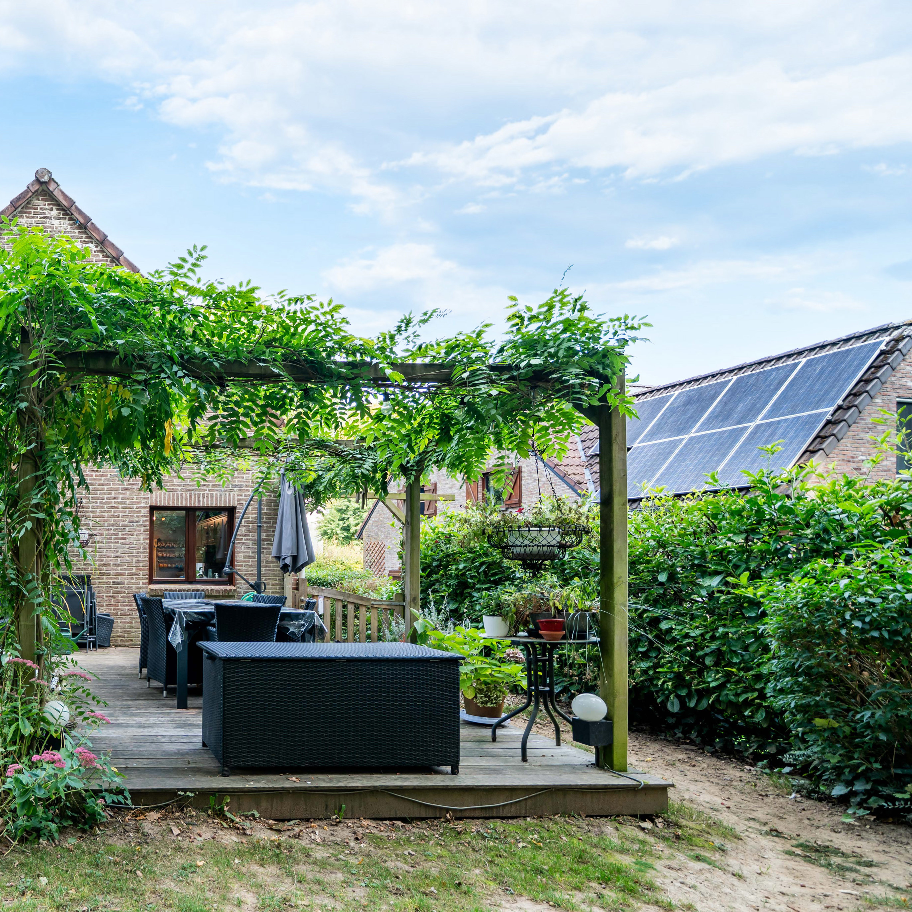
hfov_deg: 65.4
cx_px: 104
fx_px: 566
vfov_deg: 76.4
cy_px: 564
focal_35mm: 19
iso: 125
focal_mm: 12
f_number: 4
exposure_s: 1/125
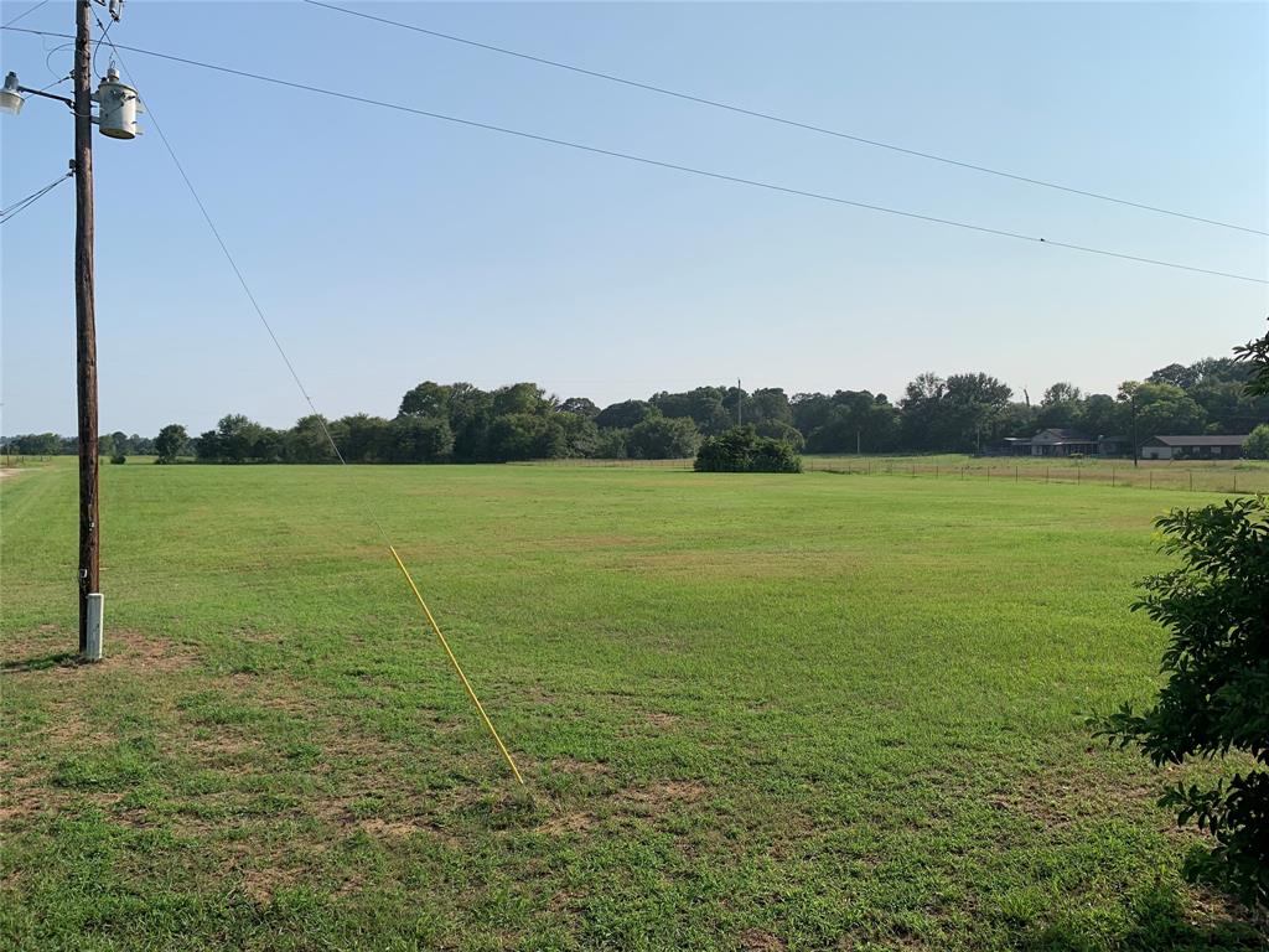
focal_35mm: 26
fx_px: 953
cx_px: 634
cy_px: 476
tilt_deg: -1.0
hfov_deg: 67.3
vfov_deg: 53.1
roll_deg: +0.0
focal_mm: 4.25
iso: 25
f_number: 1.8
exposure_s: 1/3937
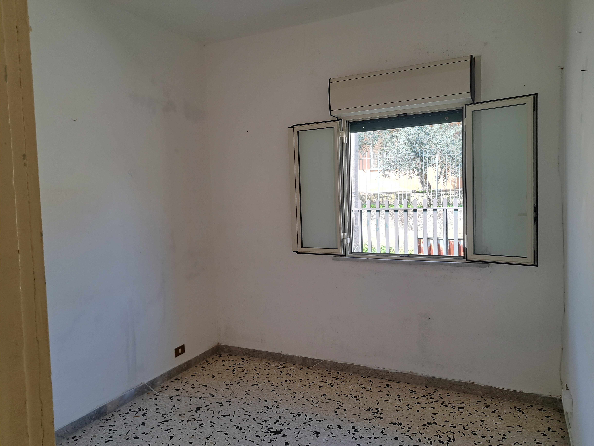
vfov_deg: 56.8
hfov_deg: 71.6
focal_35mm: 24
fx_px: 412
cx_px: 297
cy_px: 223
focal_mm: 5.23
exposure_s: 1/120
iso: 50
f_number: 1.8
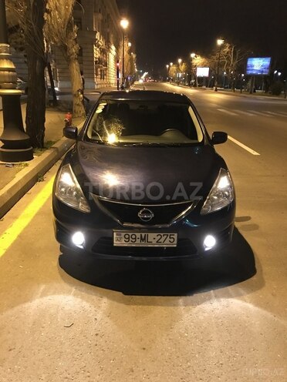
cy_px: 191
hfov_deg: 49.7
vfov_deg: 63.4
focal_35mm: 28
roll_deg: -0.6
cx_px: 144
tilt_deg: -18.9
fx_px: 310
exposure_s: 1/5
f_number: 1.8
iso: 100
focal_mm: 3.99
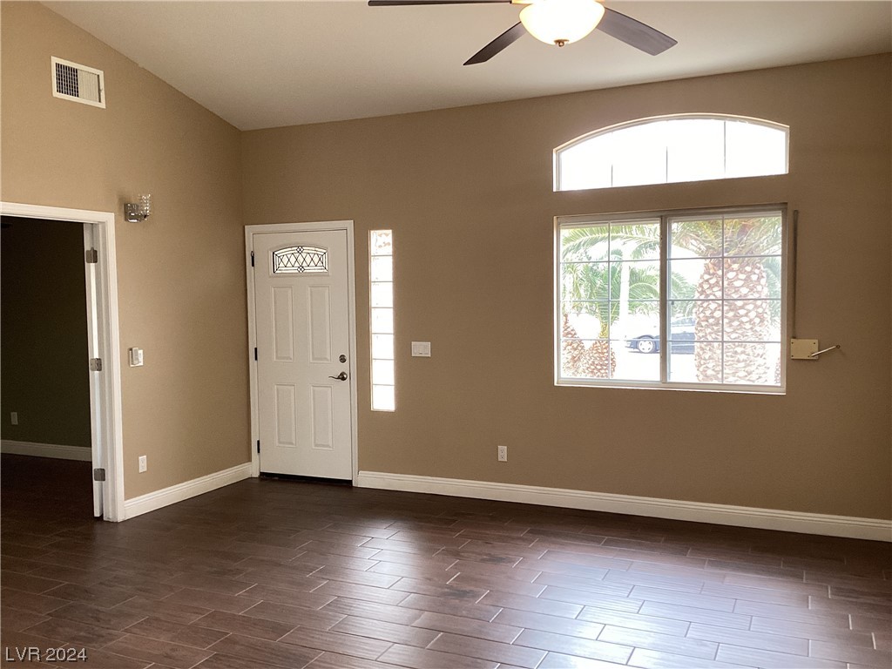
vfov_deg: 45.4
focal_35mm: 31
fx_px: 799
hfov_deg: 58.4
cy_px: 334
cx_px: 446
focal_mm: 3.3
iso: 64
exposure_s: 1/60
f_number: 2.4
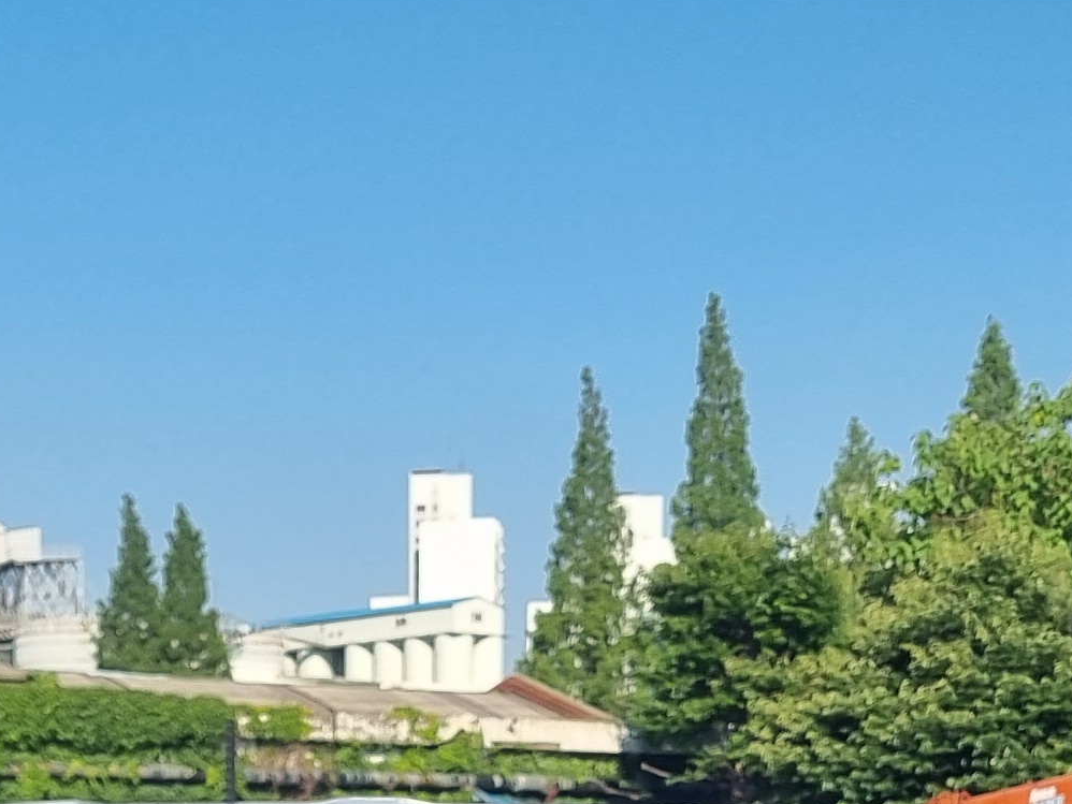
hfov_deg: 18.3
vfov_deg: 12.6
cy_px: 1555
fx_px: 3252
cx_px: 39
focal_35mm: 105
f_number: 1.8
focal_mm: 5.4
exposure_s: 1/2608
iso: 50
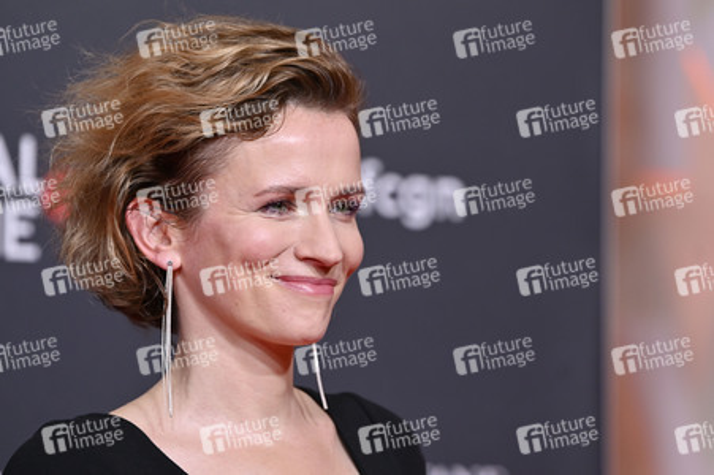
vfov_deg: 6.9
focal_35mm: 200
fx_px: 3964
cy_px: 238
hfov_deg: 10.3
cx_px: 357
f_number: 4
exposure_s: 1/200
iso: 640
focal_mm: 200
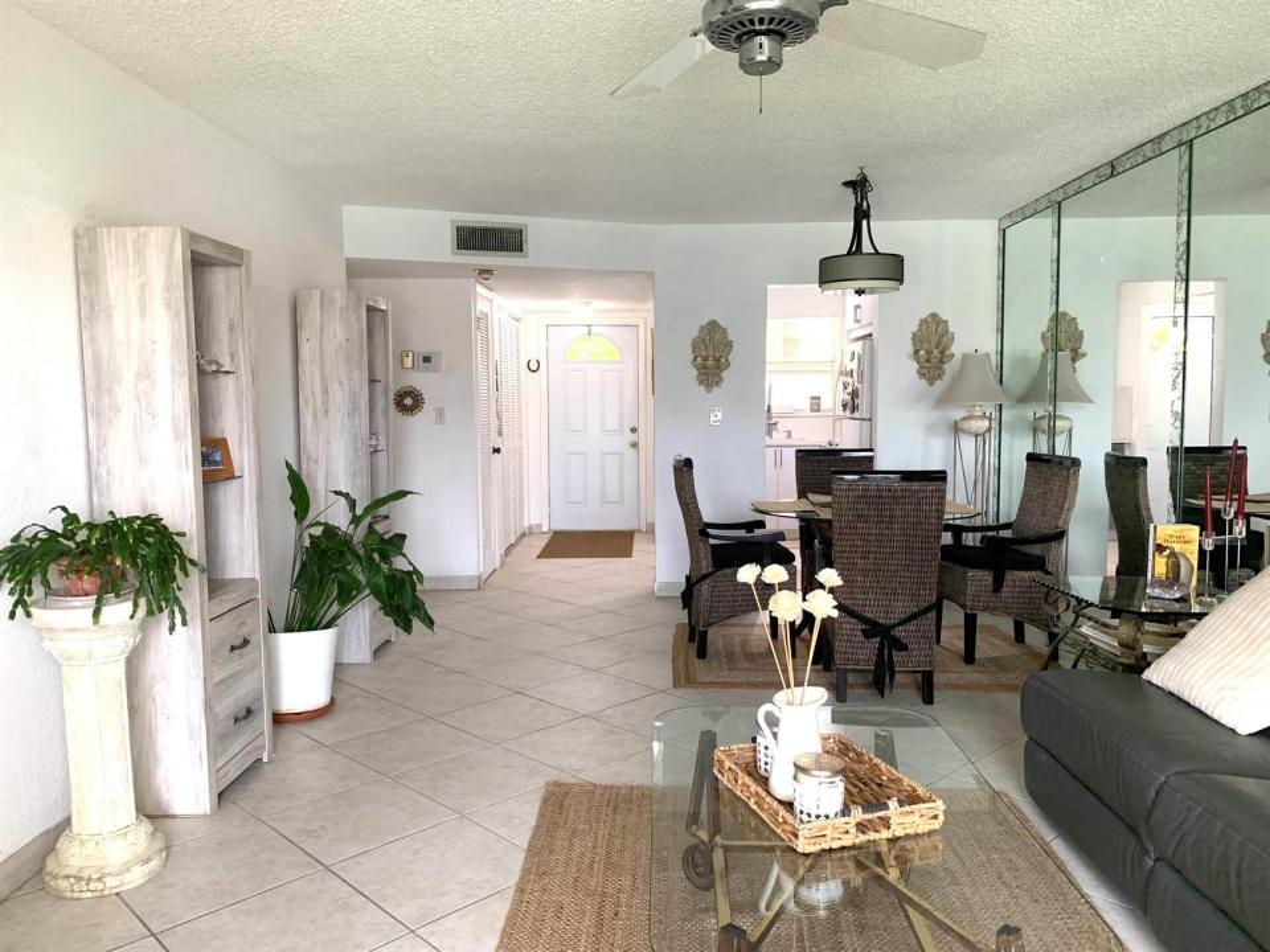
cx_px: 635
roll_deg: +0.0
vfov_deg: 53.1
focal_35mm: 26
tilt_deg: -3.9
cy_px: 476
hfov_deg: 67.3
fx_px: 954
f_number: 1.8
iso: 100
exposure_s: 1/72
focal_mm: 4.25
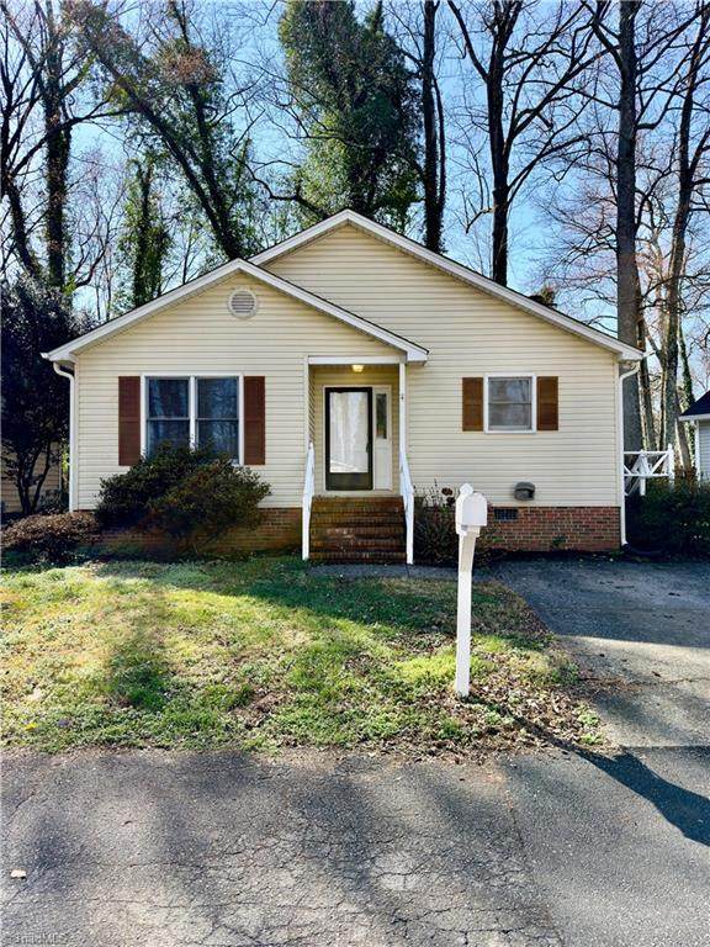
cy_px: 474
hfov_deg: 56.8
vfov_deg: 71.6
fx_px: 656
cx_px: 355
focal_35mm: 24
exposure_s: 1/1905
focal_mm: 6.76
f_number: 1.78
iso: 100
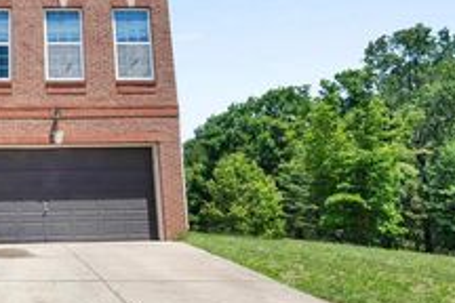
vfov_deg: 30.2
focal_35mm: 44
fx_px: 556
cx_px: 29
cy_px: 94
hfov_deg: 40.5
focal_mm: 19
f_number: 9
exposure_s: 1/250
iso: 160
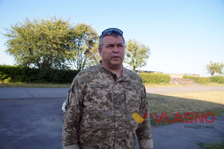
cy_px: 74
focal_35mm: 30
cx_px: 112
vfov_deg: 43.5
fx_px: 186
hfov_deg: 62.0
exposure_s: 1/250
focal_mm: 20
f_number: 4
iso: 100
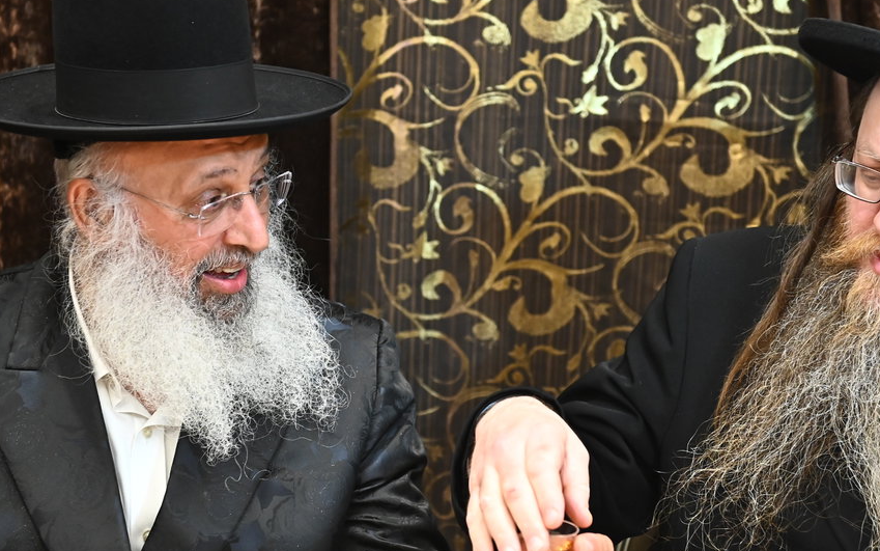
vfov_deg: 15.6
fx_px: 2015
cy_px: 286
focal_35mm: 84
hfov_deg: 24.6
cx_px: 458
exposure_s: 1/200
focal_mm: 50
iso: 2500
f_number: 3.2
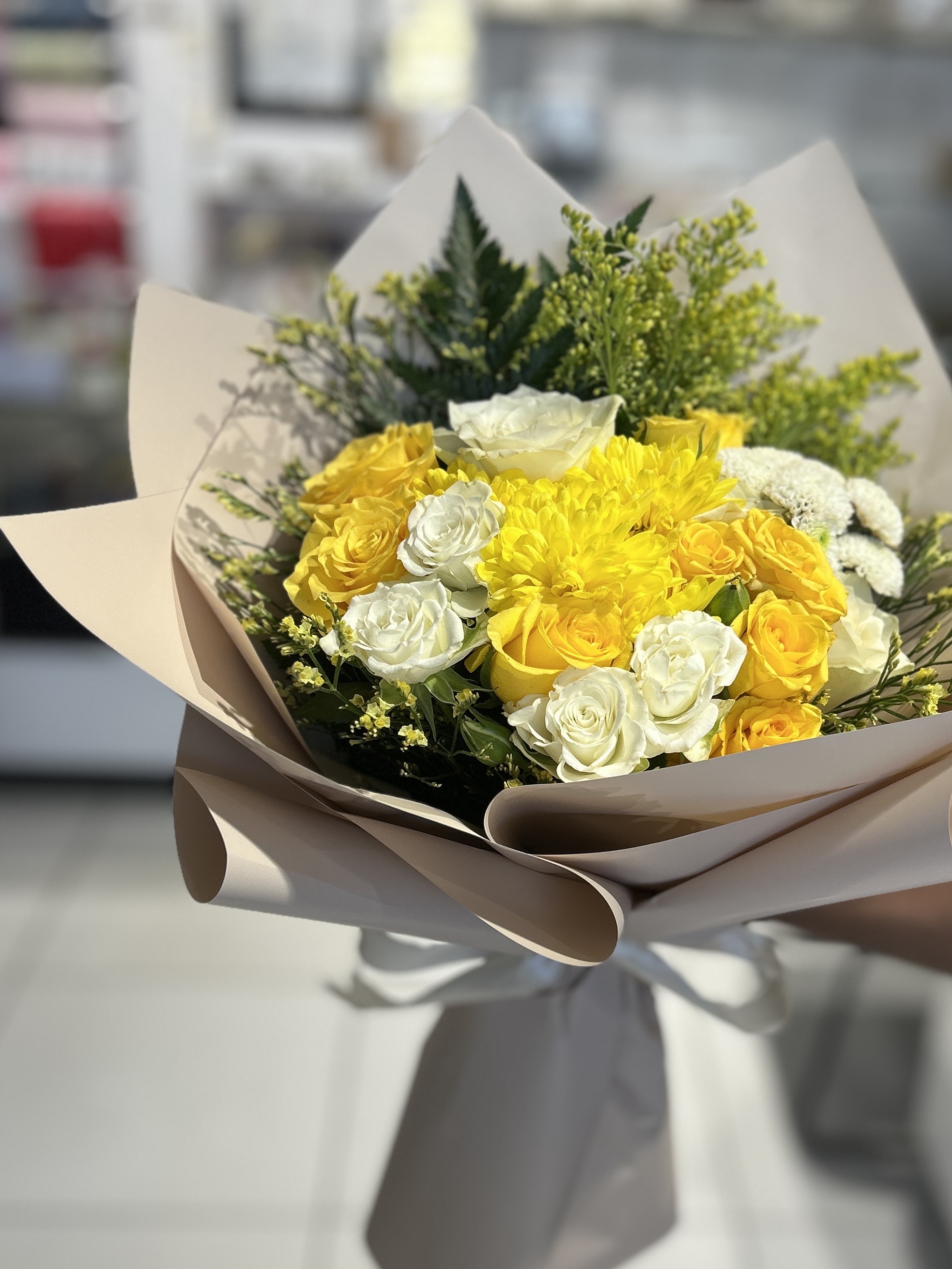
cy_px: 716
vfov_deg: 46.7
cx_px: 562
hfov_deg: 35.9
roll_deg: -2.9
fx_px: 1467
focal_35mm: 40
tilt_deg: -24.2
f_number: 1.5
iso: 40
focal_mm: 5.7
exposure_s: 1/170
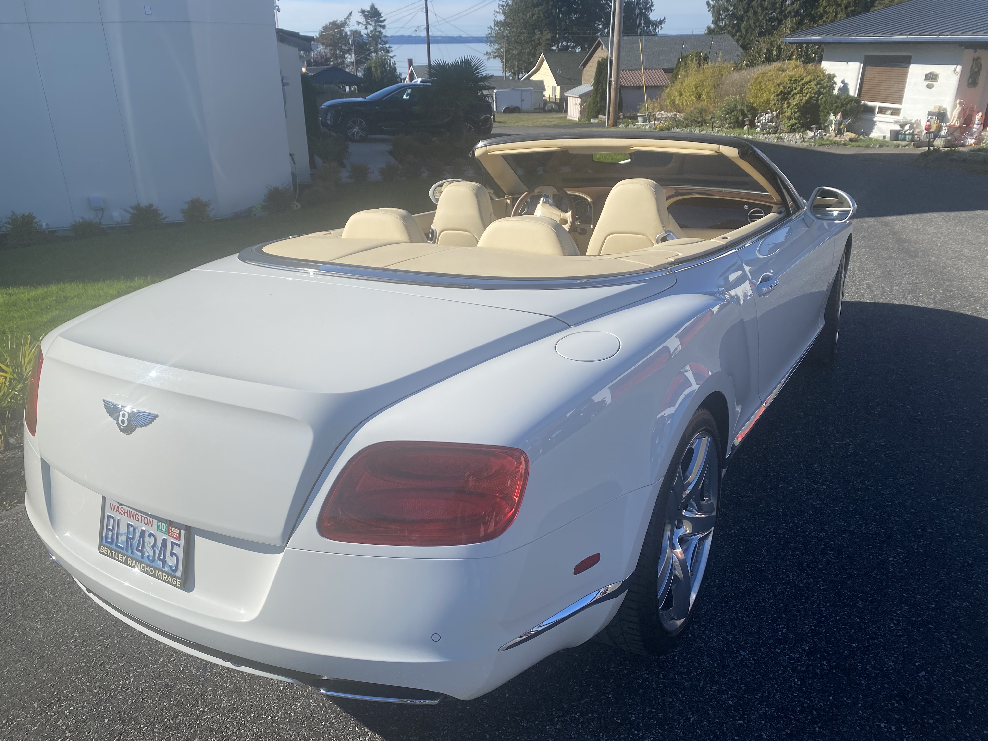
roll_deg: +0.1
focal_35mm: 26
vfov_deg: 53.1
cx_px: 494
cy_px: 370
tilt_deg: -24.0
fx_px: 742
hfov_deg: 67.3
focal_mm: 4.25
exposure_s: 1/3731
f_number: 1.8
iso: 32
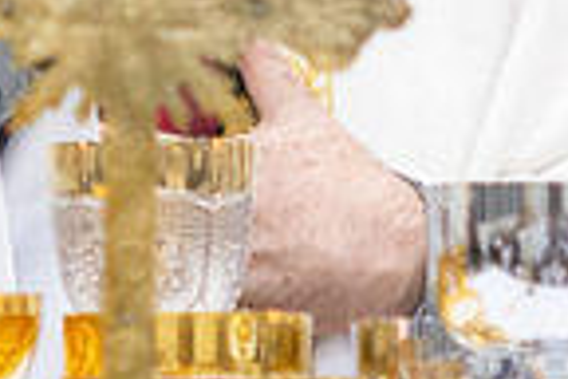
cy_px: -207
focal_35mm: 745
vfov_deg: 1.8
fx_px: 11754
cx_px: 36
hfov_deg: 2.8
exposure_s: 1/125
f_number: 2.8
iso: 1600
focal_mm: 70
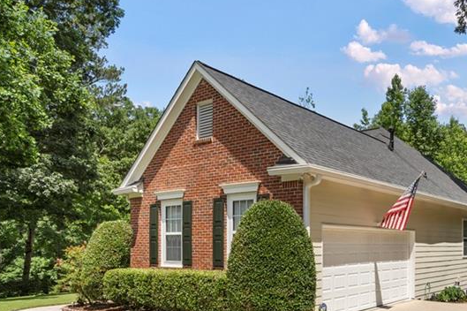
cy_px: 233
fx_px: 402
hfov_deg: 57.8
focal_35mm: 31
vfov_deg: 41.1
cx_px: 340
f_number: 8
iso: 200
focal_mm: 16
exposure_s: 1/50
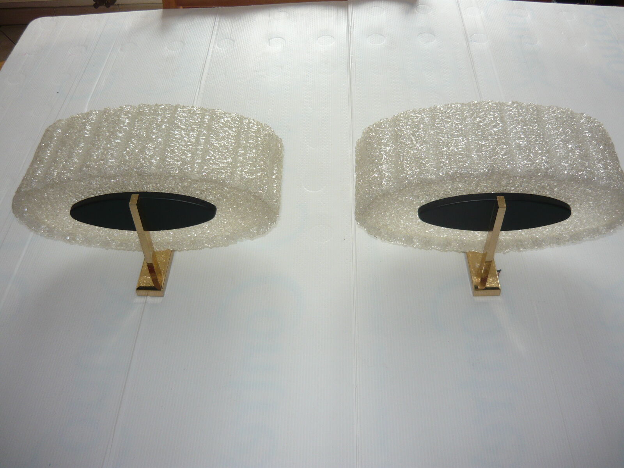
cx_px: 312
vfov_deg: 42.9
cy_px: 234
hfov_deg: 55.4
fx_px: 595
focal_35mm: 33
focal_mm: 5.5
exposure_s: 1/80
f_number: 2.8
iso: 100
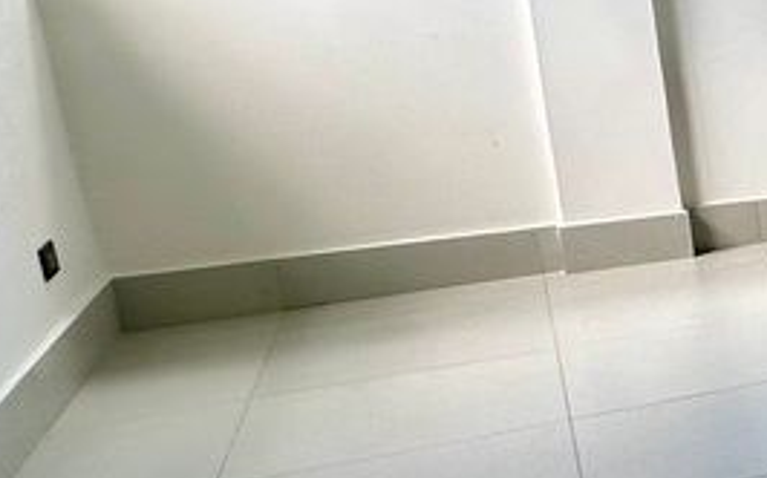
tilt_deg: -12.3
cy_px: 184
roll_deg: +0.4
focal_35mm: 67
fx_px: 1400
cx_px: 1546
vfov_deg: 19.4
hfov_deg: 18.8
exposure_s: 1/99
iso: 50
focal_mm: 2.22
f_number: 2.2
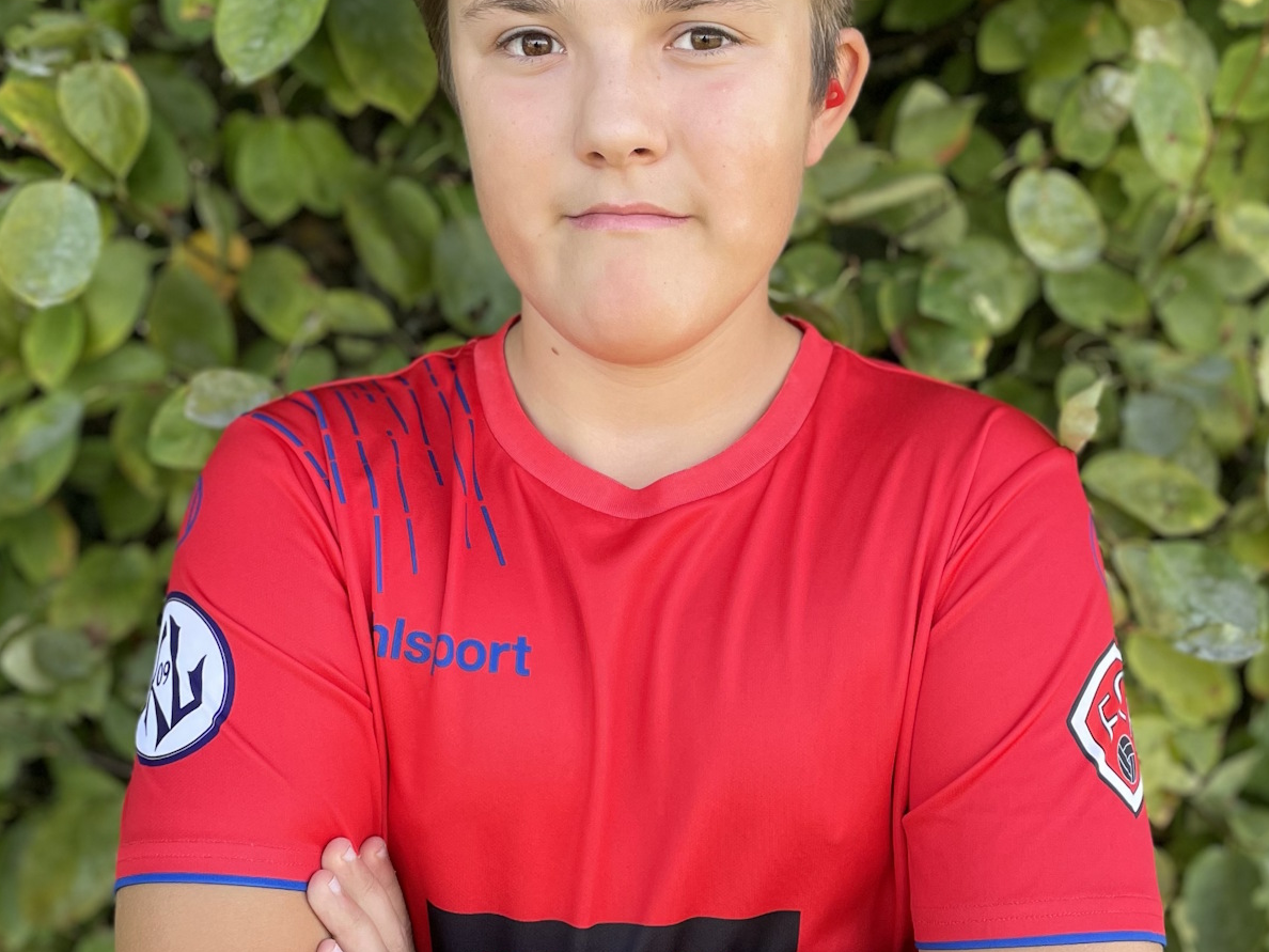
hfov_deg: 52.6
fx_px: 1283
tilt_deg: -12.6
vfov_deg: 40.5
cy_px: 366
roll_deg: +0.5
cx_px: 631
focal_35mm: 35
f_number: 1.6
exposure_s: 1/629
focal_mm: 4.2
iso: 50
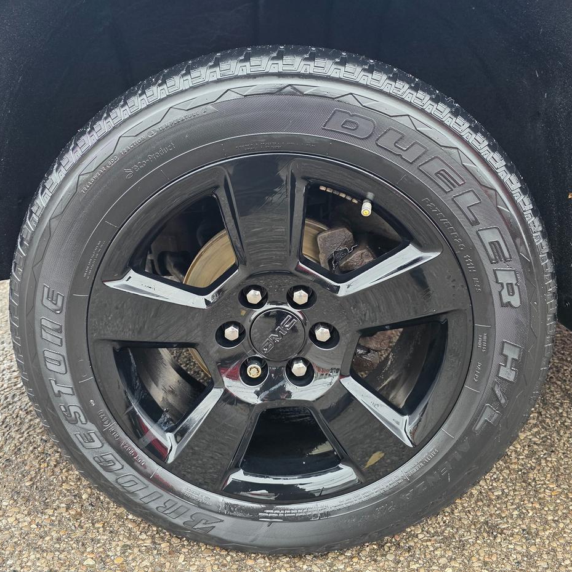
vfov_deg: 57.3
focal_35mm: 28
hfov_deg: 57.1
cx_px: 251
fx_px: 523
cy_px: 294
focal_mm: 6.3
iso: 160
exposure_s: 1/180
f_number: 1.7
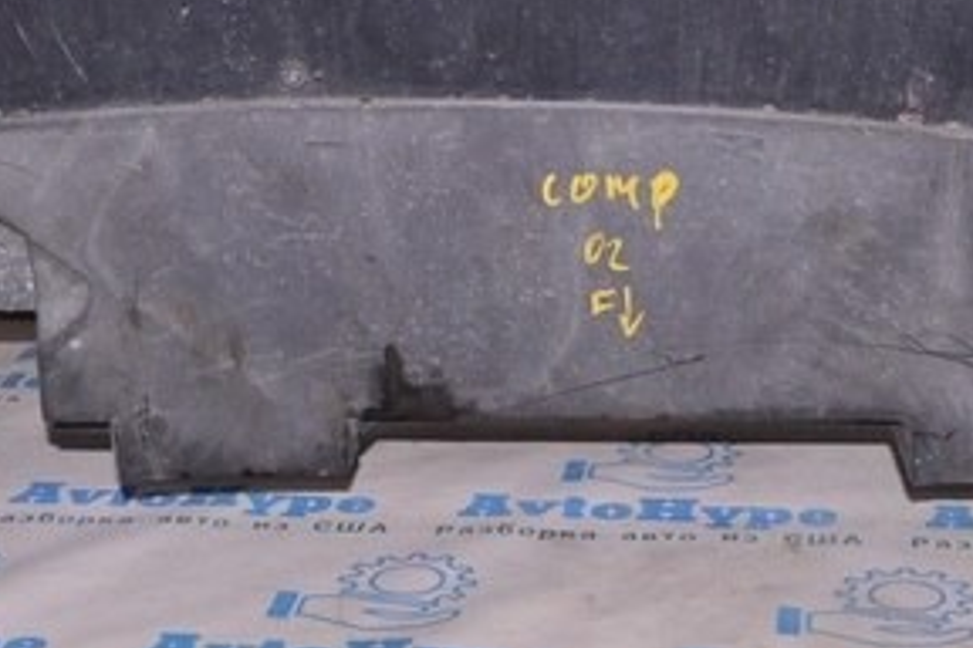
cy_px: -363
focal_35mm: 96
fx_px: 2594
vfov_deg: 13.3
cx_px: 520
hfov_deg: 21.2
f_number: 8
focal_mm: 18
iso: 1600
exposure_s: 1/160
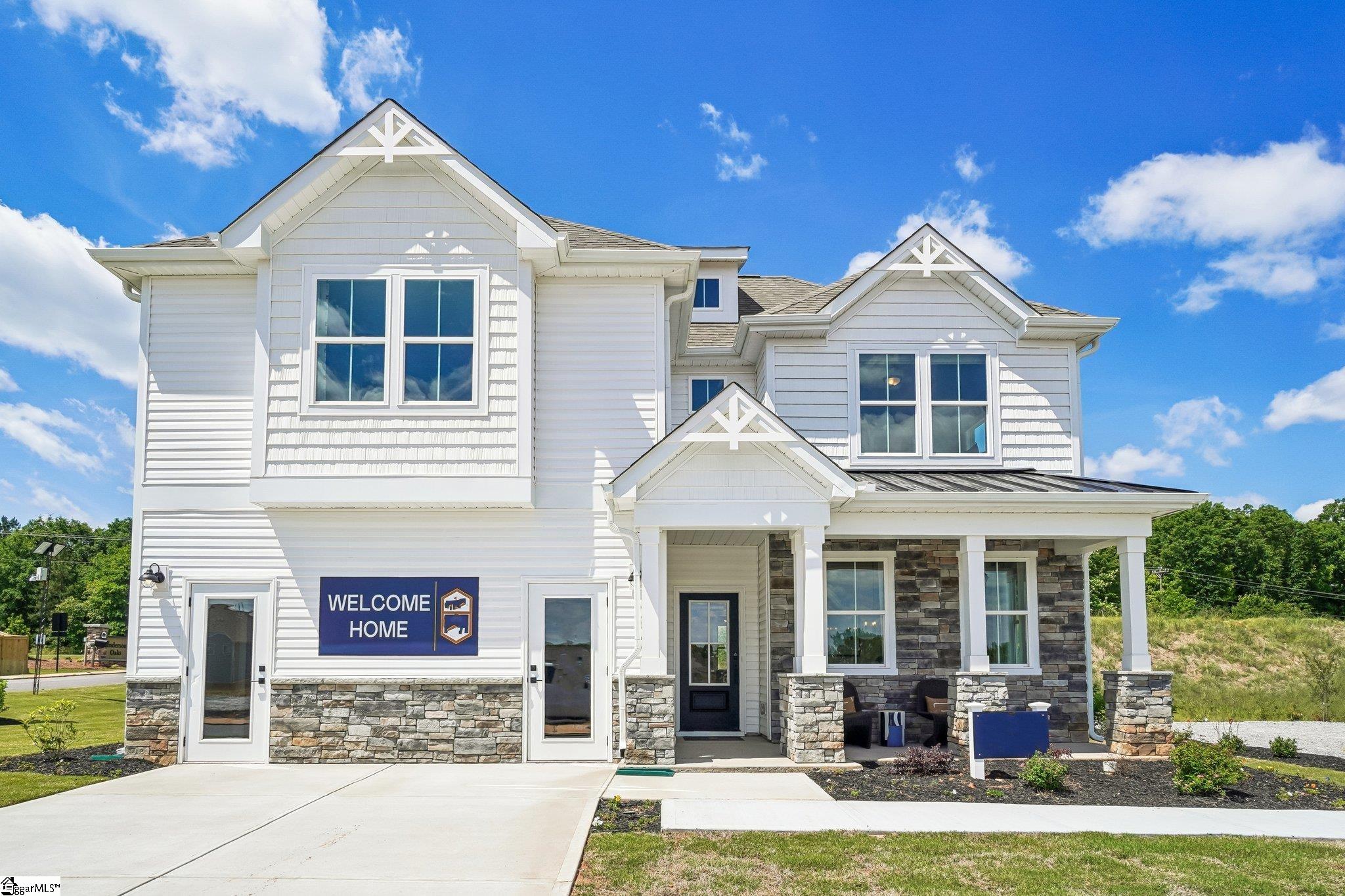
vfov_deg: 59.5
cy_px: 448
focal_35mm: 21
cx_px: 672
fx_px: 784
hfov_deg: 81.2
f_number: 8
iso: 100
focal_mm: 14
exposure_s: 1/500
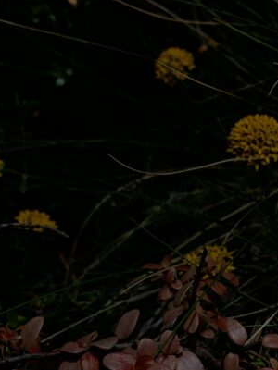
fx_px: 557
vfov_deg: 36.6
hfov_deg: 26.6
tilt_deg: -5.7
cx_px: 273
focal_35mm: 52
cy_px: 228
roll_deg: +0.8
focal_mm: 4.25
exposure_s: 1/1880
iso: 25
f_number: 1.8
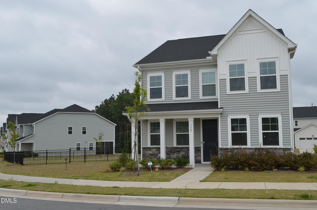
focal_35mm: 36
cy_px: 105
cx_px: 158
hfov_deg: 53.2
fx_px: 316
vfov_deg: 36.7
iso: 200
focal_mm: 24
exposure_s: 1/250
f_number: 8
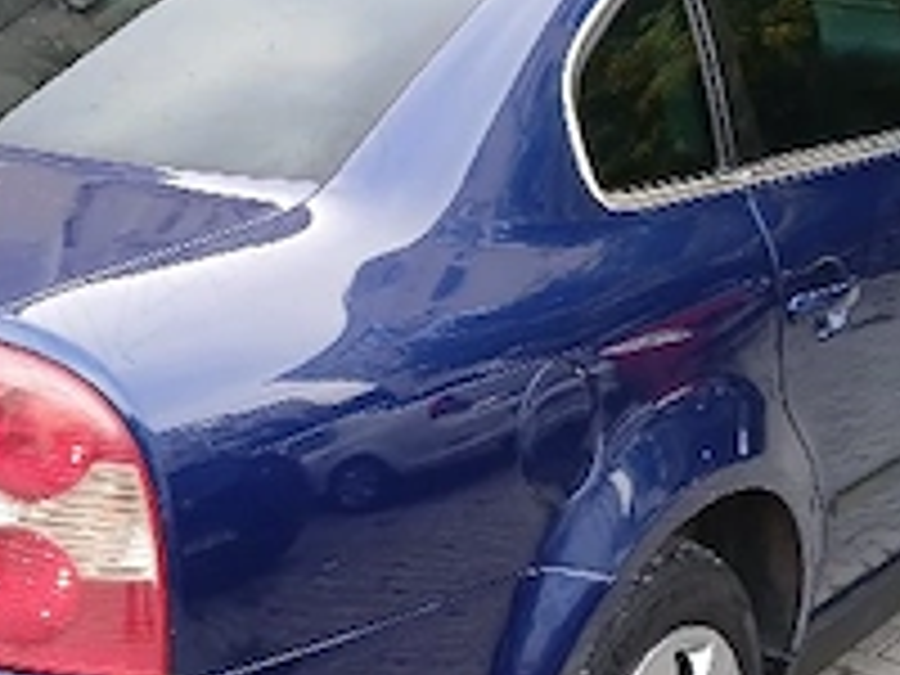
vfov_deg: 18.9
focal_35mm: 78
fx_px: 2028
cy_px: 346
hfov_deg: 24.9
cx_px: 274
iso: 50
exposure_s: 1/50.3
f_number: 1.8
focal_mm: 3.98
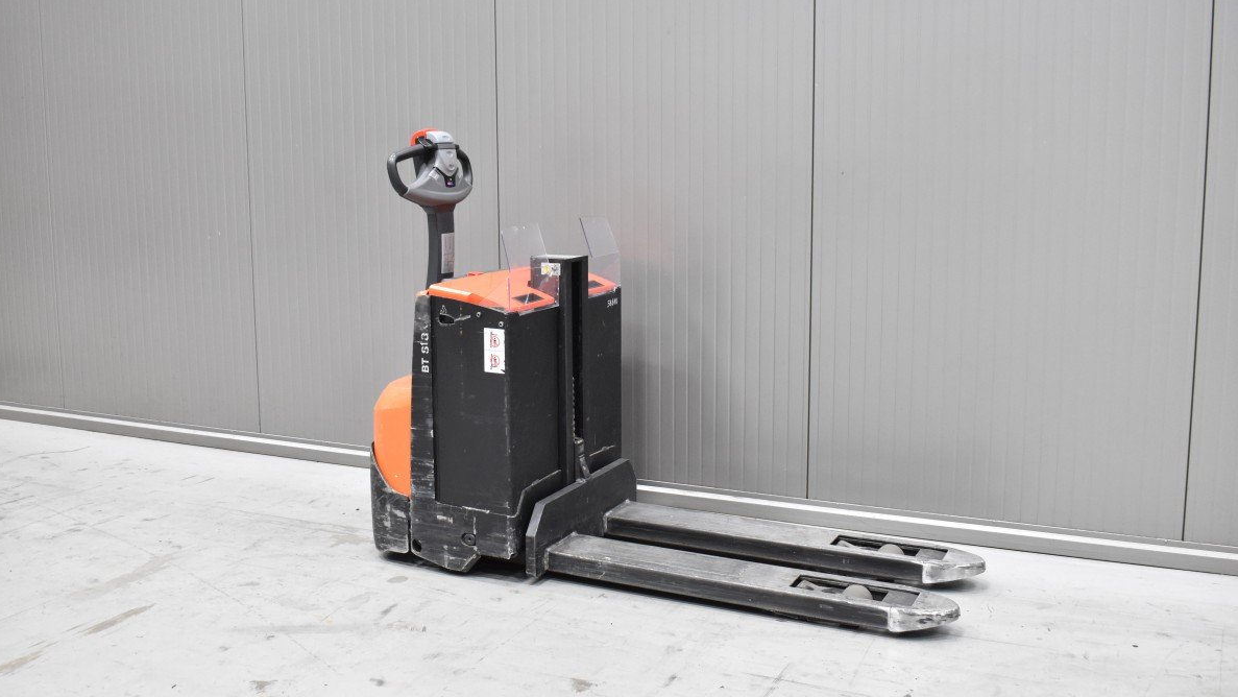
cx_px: 613
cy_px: 330
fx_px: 1199
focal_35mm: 37
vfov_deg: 32.4
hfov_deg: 54.6
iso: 1600
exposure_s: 1/25
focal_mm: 23
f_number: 5
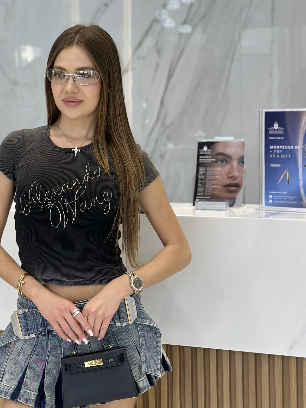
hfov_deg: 19.5
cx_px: 84
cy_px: 156
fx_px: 884
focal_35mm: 75
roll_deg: +1.3
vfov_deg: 25.9
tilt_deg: -5.0
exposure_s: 1/141
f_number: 1.78
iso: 80
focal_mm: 6.86
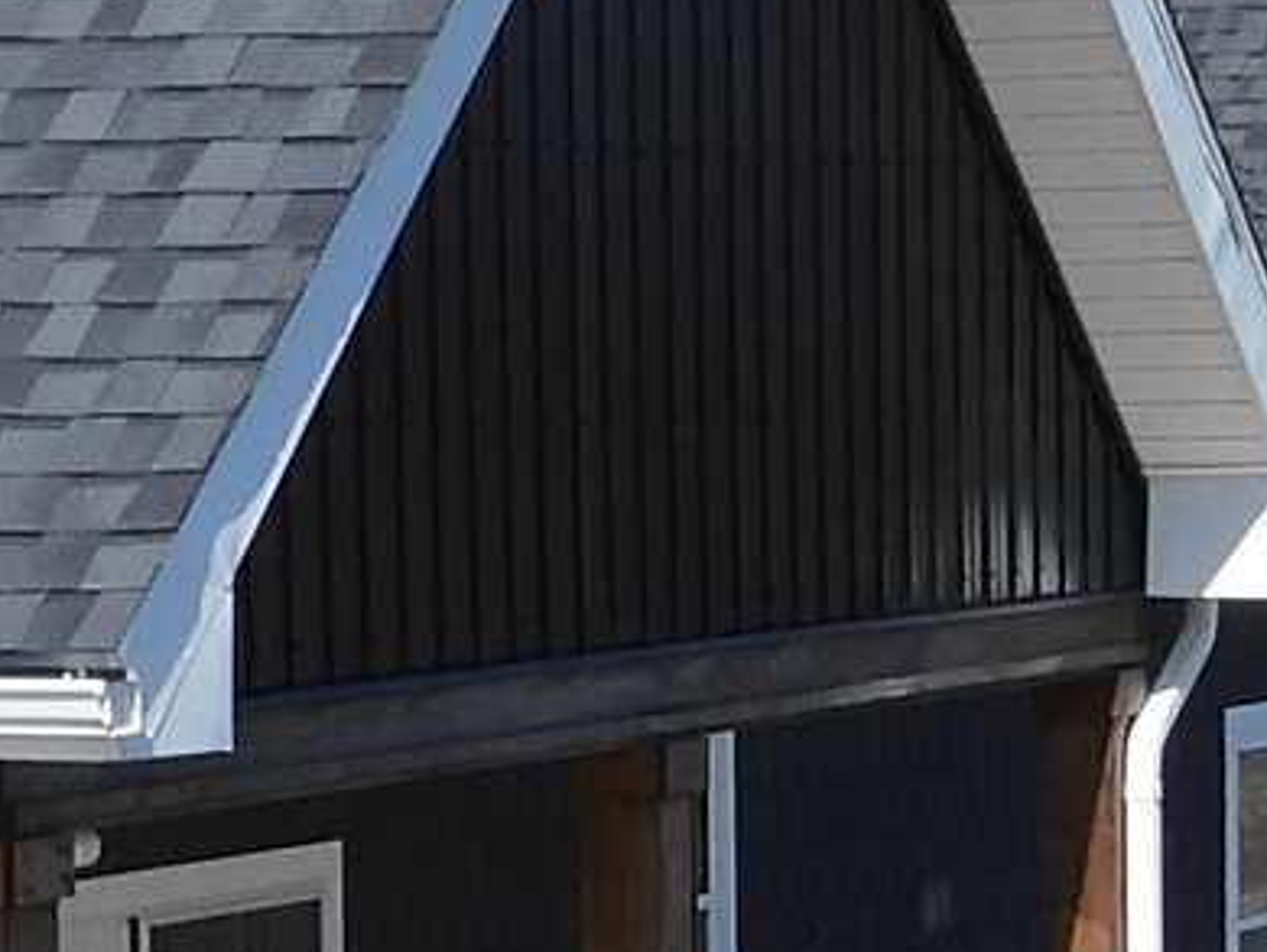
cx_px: 569
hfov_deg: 10.5
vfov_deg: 7.8
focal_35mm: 189
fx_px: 6922
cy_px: 1205
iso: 100
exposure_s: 1/1600
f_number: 2.8
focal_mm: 4.3
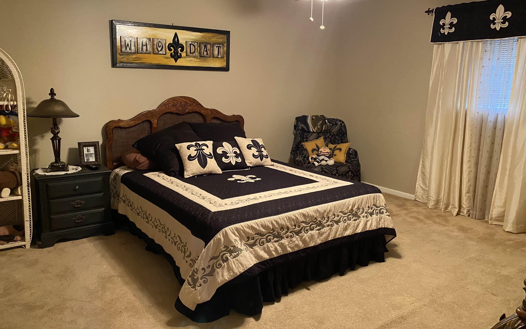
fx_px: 401
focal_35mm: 28
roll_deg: -0.9
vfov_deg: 44.5
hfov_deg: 66.5
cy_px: 160
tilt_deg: -12.0
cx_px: 265
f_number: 1.8
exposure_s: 1/40
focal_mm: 4.25
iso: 500
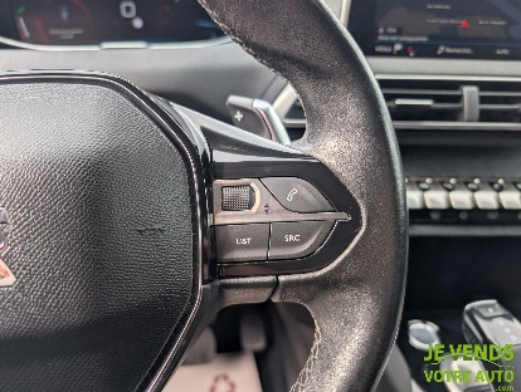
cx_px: 260
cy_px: 196
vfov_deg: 57.0
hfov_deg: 71.5
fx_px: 362
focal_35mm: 24
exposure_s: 1/760
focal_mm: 6.9
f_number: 1.68
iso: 22
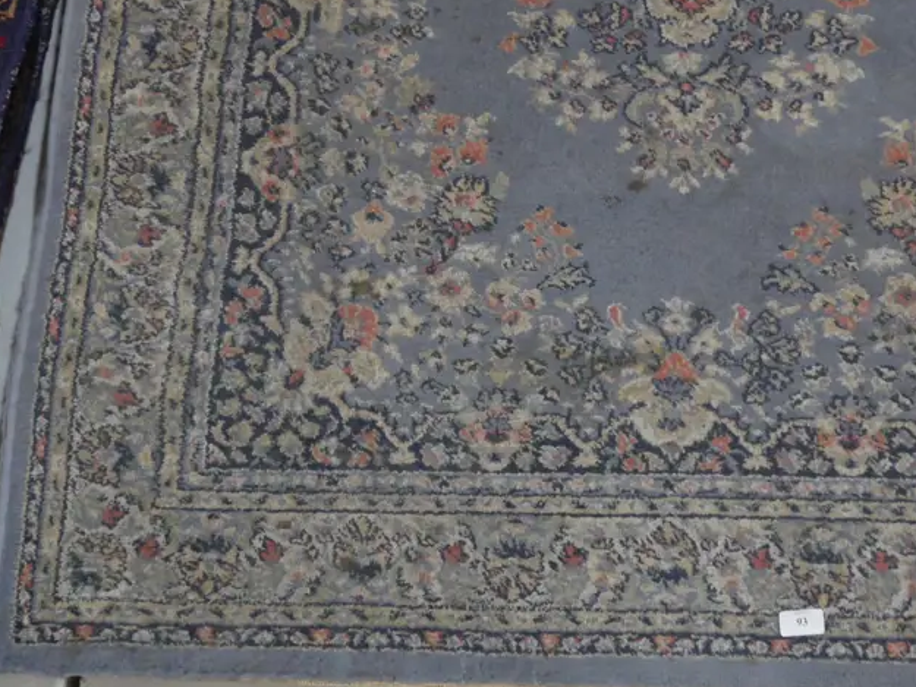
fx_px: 1562
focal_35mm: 59
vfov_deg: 24.8
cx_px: 689
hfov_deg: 32.1
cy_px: 271
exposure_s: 1/60
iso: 1600
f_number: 4
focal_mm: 18
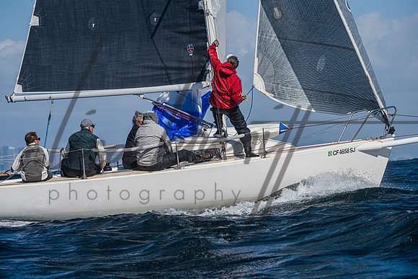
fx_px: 2212
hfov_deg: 10.8
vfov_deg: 7.2
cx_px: 207
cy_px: 140
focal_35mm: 190
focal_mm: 175
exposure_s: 1/6400
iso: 400
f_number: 6.3
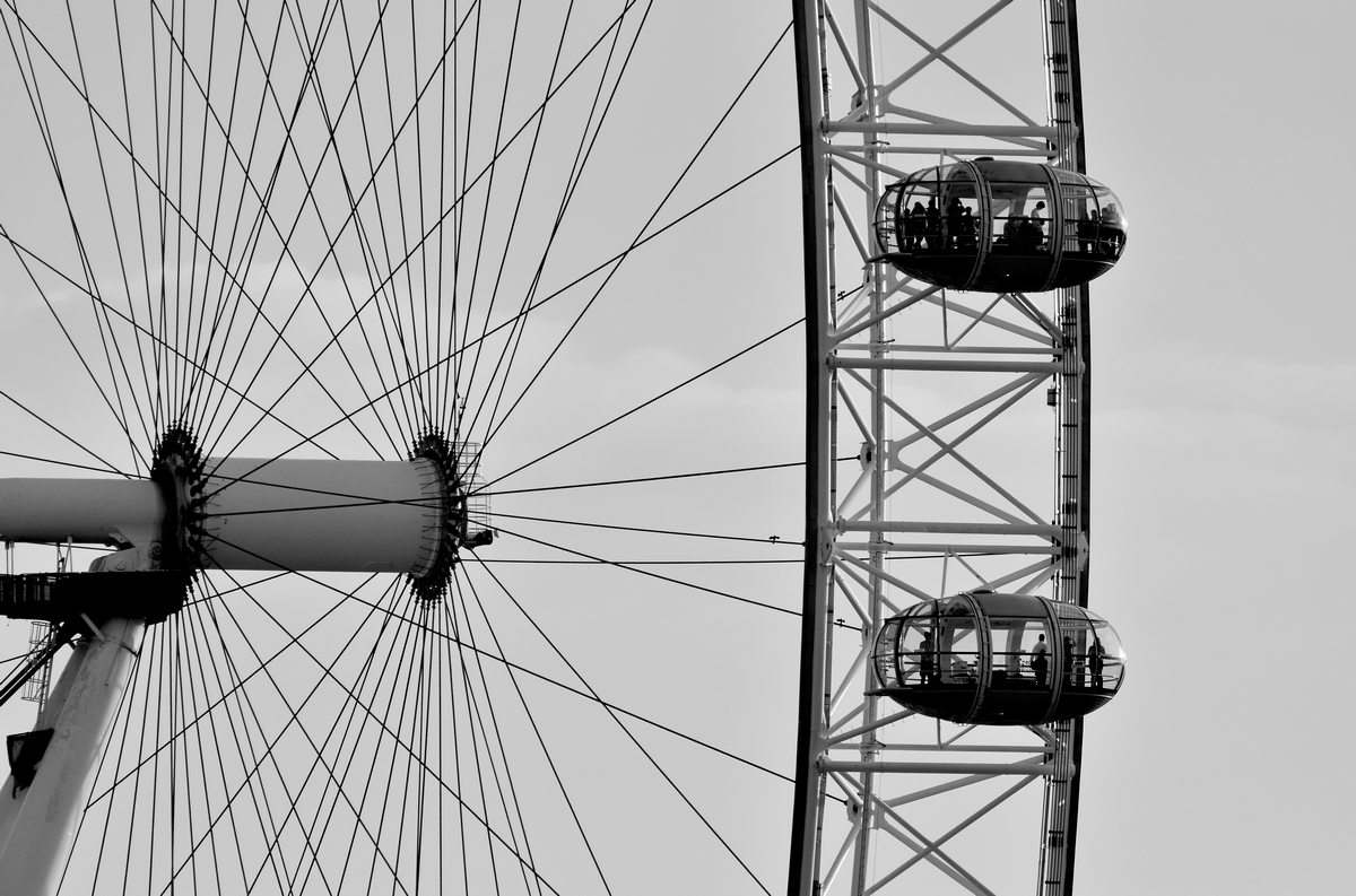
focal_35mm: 450
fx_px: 16903
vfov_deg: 3.0
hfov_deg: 4.6
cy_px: 448
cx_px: 678
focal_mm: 300
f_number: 8
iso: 200
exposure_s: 1/1600
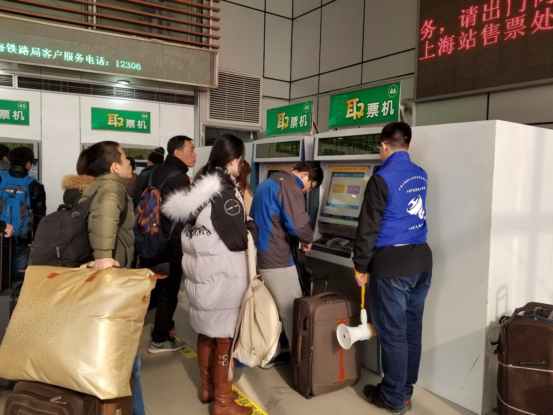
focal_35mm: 26
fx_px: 415
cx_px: 276
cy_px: 208
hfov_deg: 67.3
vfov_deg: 53.1
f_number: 1.7
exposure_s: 1/50
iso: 80
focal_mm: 4.25
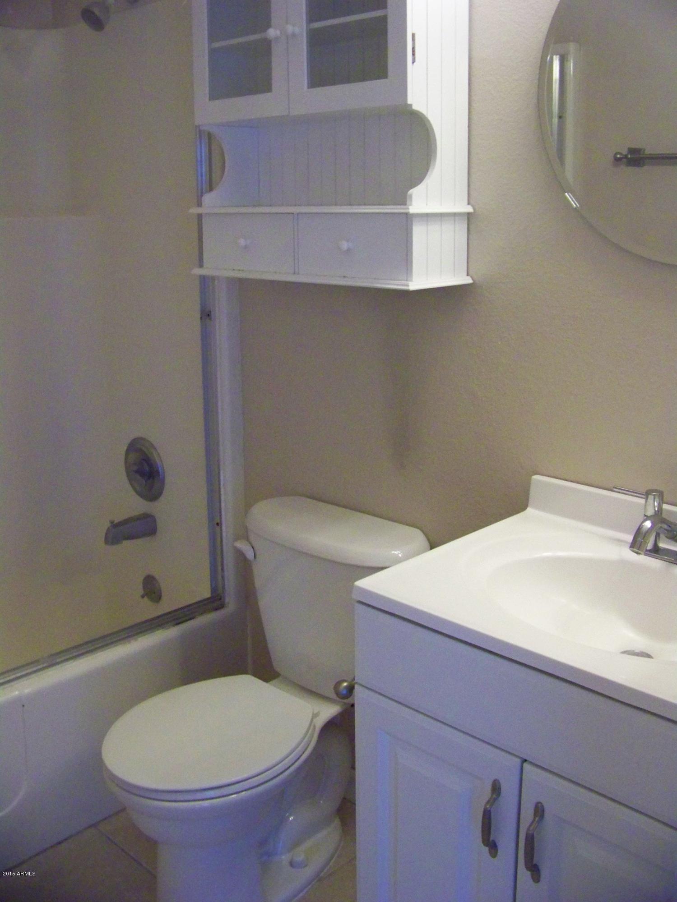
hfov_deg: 39.7
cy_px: 451
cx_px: 338
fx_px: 939
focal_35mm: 36
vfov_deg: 51.4
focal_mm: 5.85
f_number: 2.8
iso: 400
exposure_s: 1/13
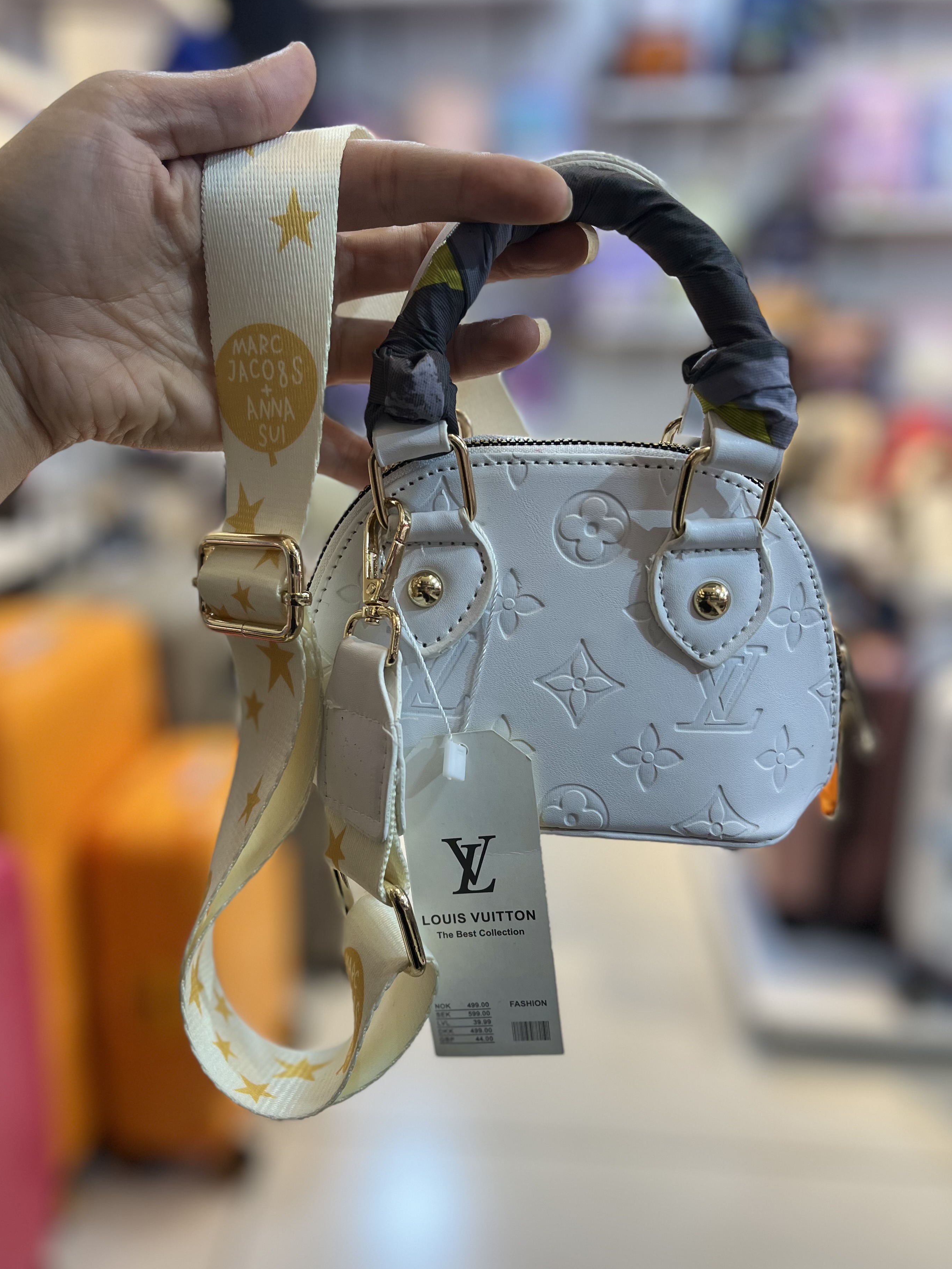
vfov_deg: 61.7
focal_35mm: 29
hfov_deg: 48.2
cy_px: 653
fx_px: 1063
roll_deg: +1.5
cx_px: 428
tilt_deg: -16.5
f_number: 1.6
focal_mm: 5.1
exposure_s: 1/100
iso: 64
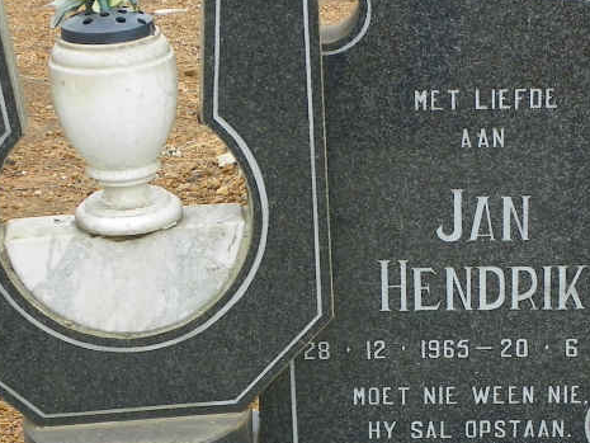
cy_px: 292
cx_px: 400
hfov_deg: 17.7
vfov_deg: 13.3
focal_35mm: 111
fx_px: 1892
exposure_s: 1/125
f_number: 4
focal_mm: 7.6
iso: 64
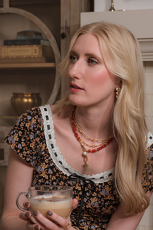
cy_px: 115
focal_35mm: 105
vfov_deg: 19.5
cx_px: 76
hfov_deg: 13.0
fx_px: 669
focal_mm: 105
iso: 400
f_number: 14
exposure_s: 1/125
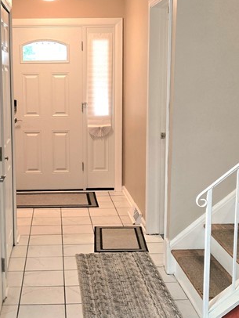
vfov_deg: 33.2
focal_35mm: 58
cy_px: 164
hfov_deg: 25.0
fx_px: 533
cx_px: 64
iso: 200
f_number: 1.8
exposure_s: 1/120
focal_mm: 5.4
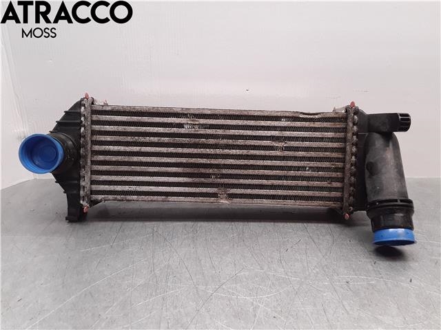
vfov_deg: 49.7
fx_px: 357
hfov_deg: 63.4
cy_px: 165
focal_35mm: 28
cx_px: 220
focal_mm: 2.91
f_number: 1.9
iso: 40
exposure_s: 1/50
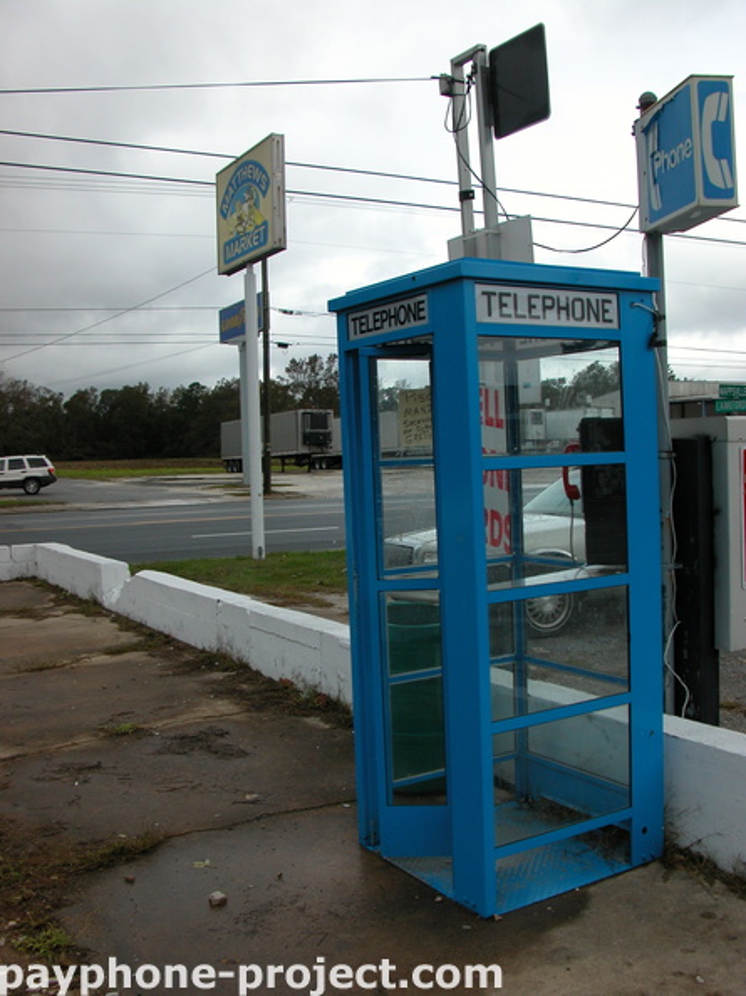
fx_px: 1006
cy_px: 498
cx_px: 373
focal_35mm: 35
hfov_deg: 40.7
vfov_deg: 52.6
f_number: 4
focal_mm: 8.9
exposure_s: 1/519
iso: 100
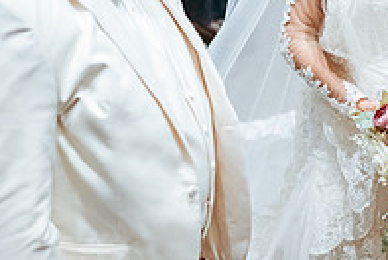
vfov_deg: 13.1
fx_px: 1112
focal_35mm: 103
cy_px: -31
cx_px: 274
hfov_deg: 19.7
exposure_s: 1/500
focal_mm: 35
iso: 1250
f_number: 1.8
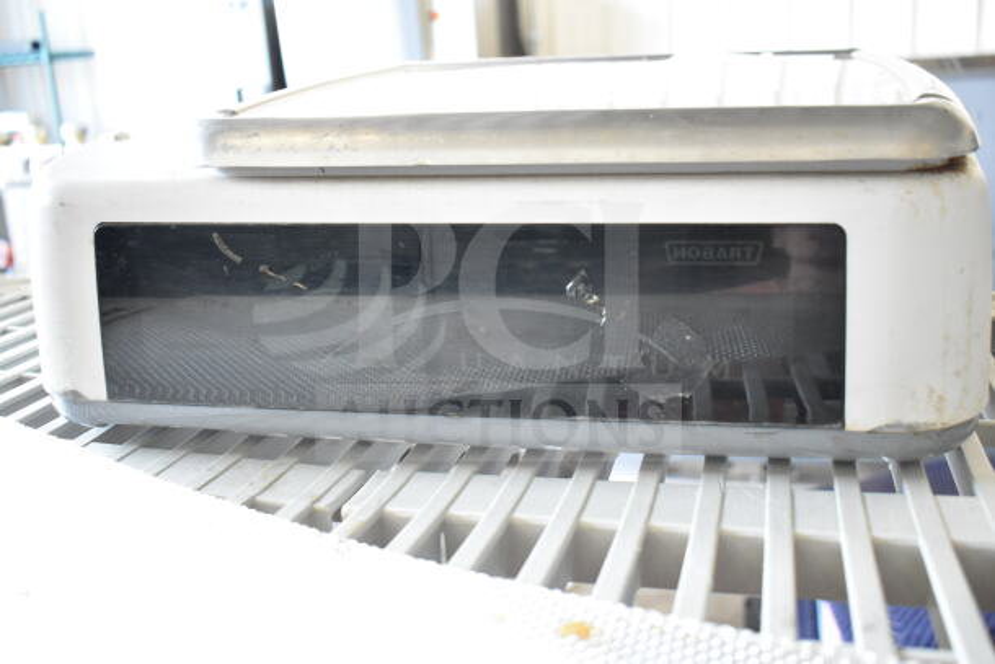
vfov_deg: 35.5
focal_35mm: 38
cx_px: 498
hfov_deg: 51.3
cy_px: 332
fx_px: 1037
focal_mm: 25
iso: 1600
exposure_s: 1/50
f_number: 4
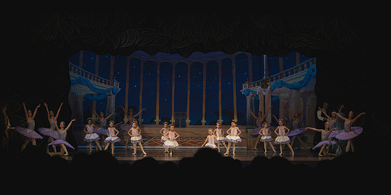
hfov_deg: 28.8
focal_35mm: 75
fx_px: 760
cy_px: 130
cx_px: 196
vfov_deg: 14.6
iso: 1250
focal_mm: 70
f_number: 4
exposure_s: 1/320
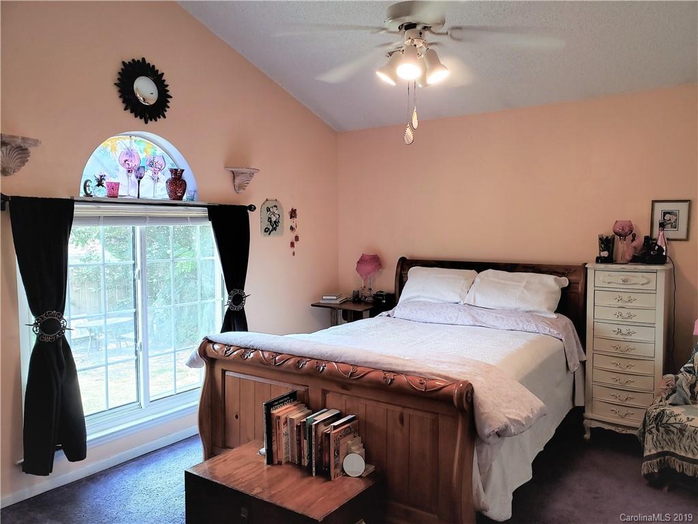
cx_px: 349
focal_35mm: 26
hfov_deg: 67.3
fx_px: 524
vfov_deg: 53.1
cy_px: 262
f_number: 2.4
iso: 160
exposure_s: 1/60
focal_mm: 4.3
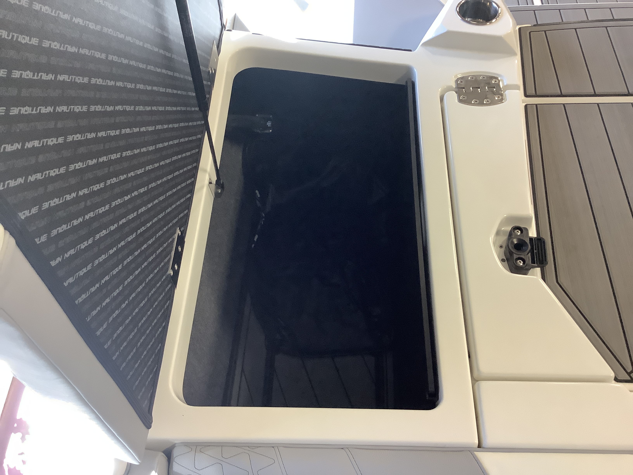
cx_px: 316
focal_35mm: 31
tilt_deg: -59.6
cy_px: 238
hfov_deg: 58.4
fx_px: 567
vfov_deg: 45.4
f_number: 2.4
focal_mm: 3.3
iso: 250
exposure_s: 1/60
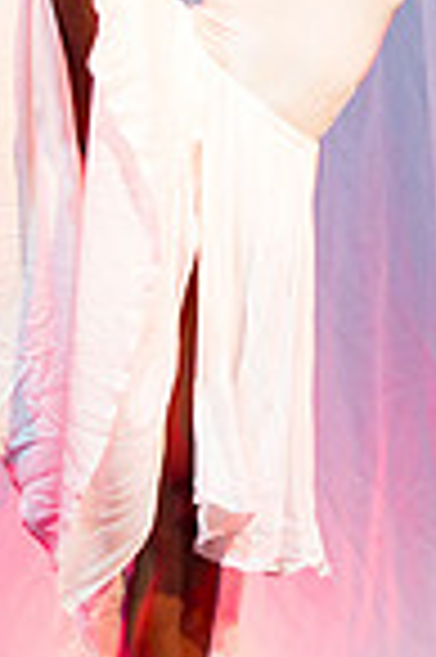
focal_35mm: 504
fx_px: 9177
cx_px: 379
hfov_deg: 2.7
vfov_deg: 4.1
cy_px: -124
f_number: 5
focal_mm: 92
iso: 3200
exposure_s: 1/160
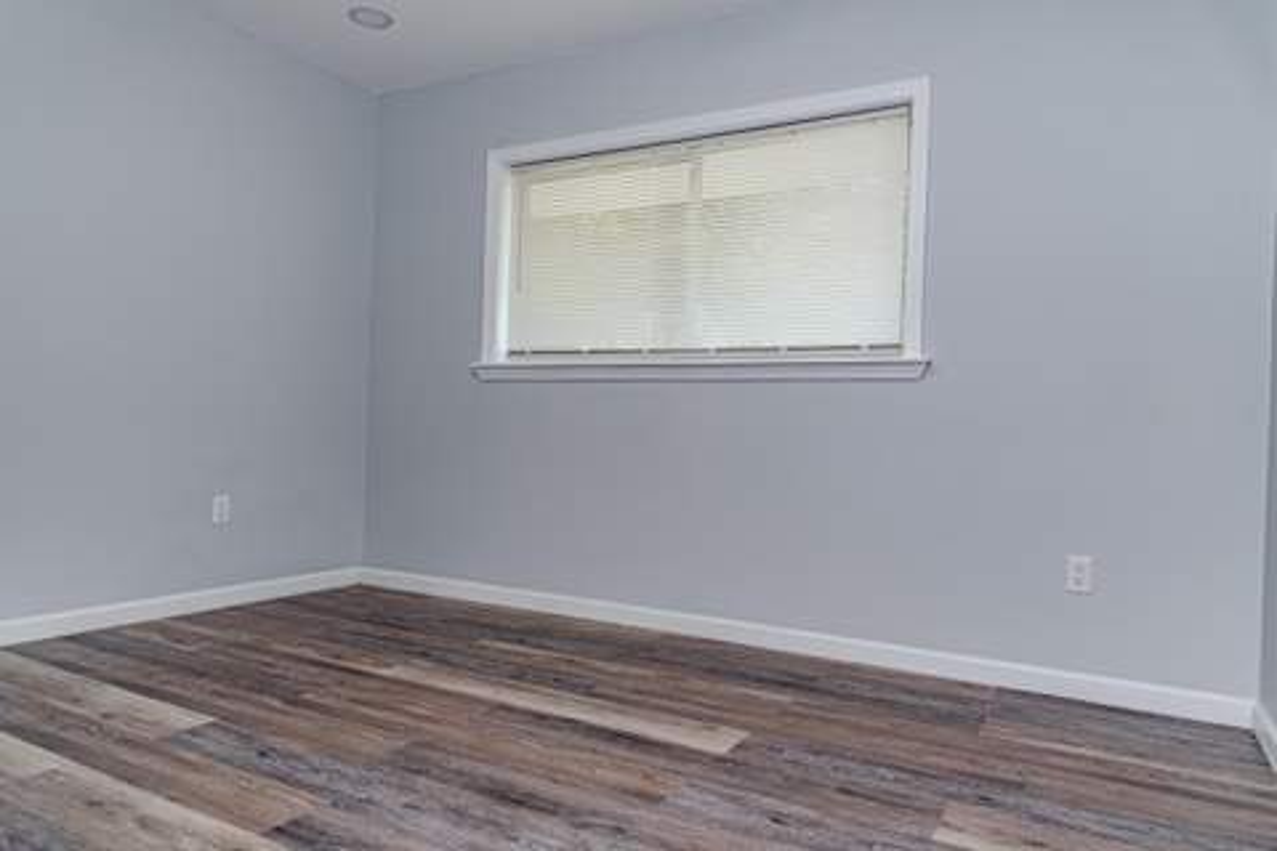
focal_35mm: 24
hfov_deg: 73.7
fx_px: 851
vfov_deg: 53.1
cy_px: 426
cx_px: 638
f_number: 7.1
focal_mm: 24
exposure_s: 1/125
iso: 500
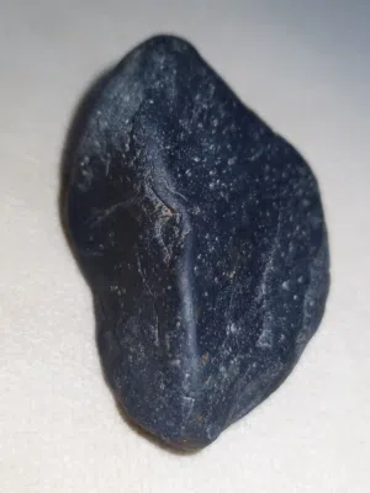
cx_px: 185
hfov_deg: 26.1
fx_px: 798
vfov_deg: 34.3
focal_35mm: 56
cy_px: 246
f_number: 1.8
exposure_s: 1/60
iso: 409
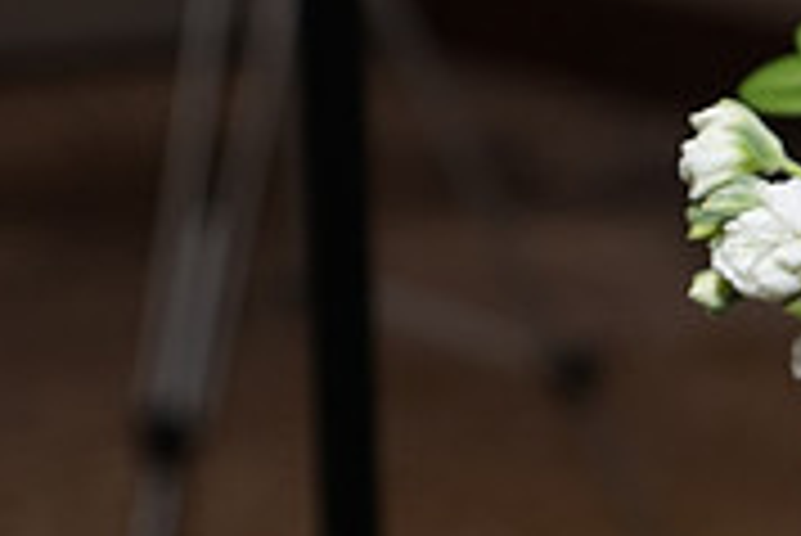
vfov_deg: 9.1
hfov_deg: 12.8
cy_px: 453
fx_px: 3340
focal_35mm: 150
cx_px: 1296
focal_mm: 46
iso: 500
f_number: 5.6
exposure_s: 1/160
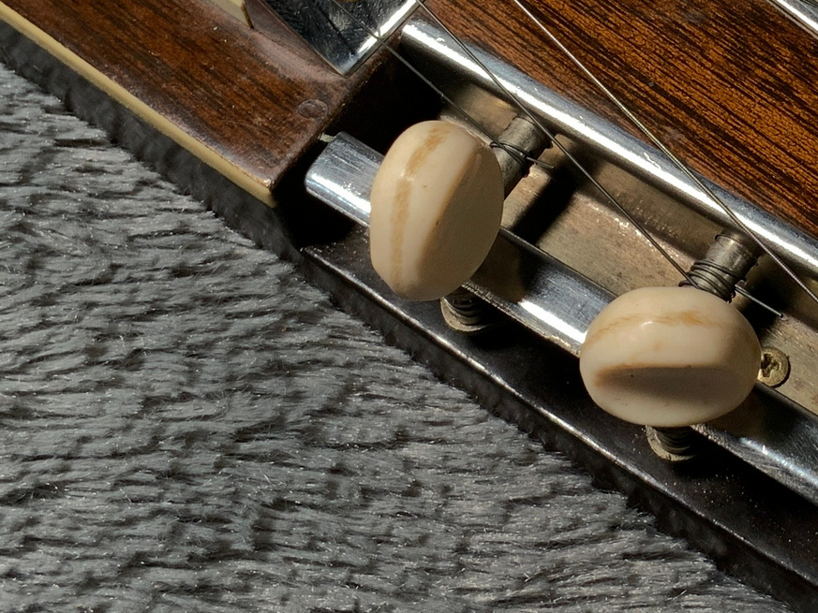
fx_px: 2009
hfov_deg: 22.5
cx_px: 721
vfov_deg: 17.2
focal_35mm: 85
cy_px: 128
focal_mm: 3
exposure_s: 1/104
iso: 40
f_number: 1.8
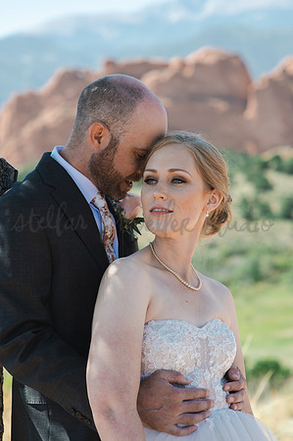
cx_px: 146
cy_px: 220
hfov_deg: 16.0
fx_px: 1040
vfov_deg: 23.9
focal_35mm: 85
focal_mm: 85
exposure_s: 1/320
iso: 100
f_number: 3.5
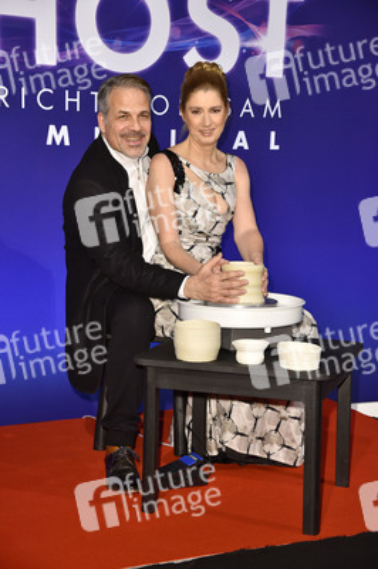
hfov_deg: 18.2
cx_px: 189
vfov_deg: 27.0
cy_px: 284
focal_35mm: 75
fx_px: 1183
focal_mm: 75
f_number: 6.3
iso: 800
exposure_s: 1/200
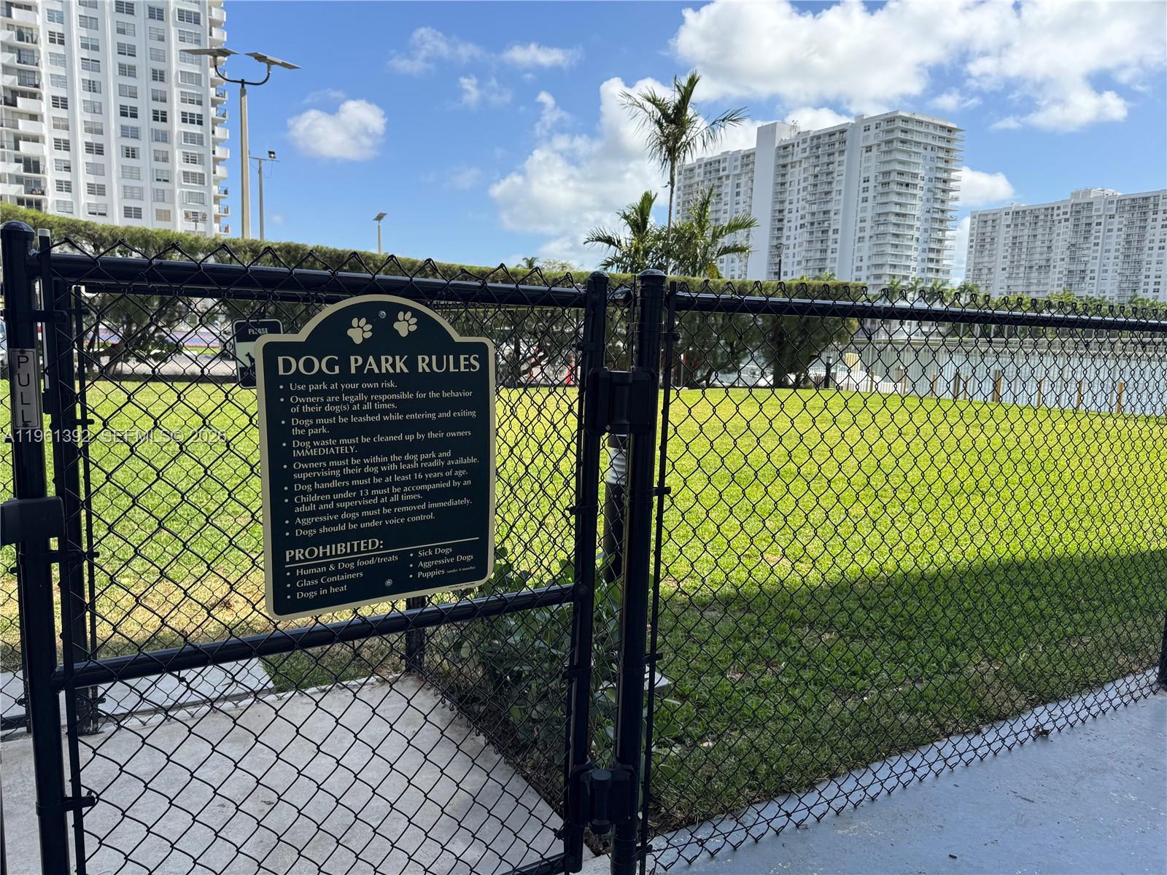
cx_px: 584
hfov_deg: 71.6
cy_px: 438
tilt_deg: -8.6
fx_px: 809
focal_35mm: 24
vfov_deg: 56.8
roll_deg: -2.3
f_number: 1.78
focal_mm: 6.76
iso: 80
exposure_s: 1/2833
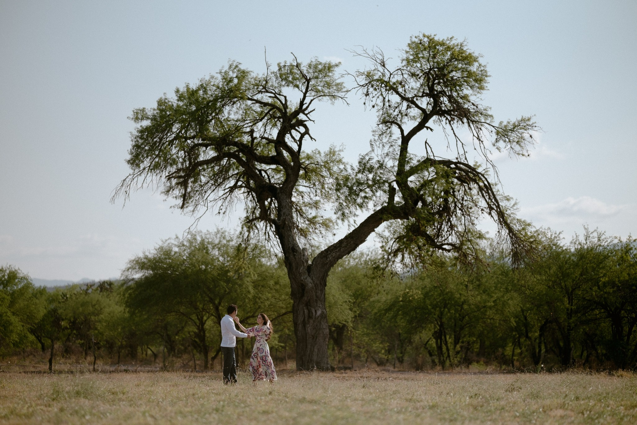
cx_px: 318
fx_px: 1999
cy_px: 212
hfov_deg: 18.1
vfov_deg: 12.1
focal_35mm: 113
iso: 160
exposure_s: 1/8000
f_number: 1.2
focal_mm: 75
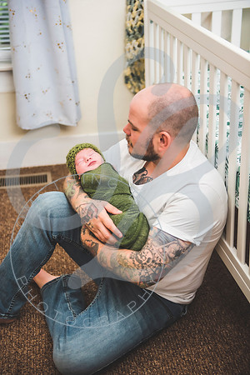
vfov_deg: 38.2
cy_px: 188
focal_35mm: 52
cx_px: 125
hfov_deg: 26.0
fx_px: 542
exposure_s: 1/160
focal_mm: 52
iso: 640
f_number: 2.8
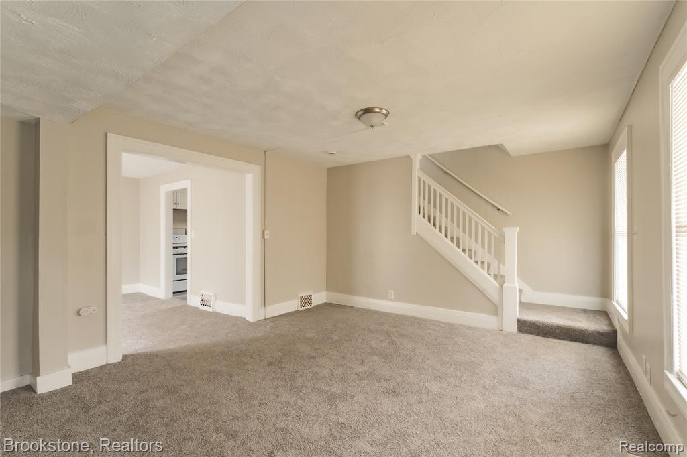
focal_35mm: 16
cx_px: 344
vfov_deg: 73.7
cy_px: 228
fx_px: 305
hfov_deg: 96.8
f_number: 18
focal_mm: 16
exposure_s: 1/2.5
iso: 400
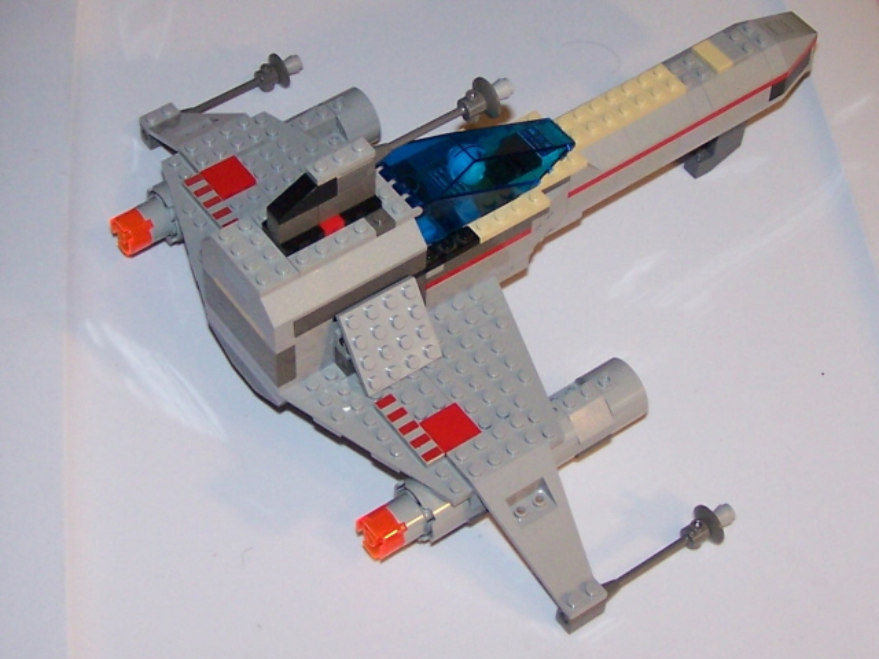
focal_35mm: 38
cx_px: 440
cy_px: 330
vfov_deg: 37.7
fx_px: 965
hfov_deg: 49.0
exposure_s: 1/60
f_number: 2.8
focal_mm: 6.3
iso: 140
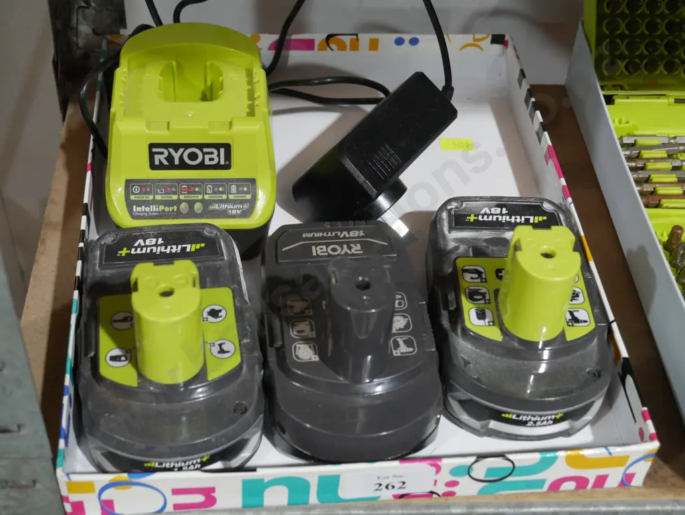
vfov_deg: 27.1
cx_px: 342
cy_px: 258
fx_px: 1069
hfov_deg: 35.5
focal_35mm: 54
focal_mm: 27
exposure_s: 1/60
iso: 2000
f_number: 5.3
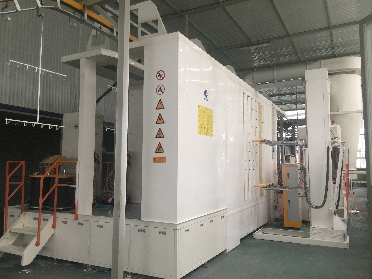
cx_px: 186
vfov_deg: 48.2
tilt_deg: +6.1
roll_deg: -1.8
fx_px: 312
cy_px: 140
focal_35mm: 29
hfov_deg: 61.7
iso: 80
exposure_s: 1/17
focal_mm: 4.15
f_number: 2.2
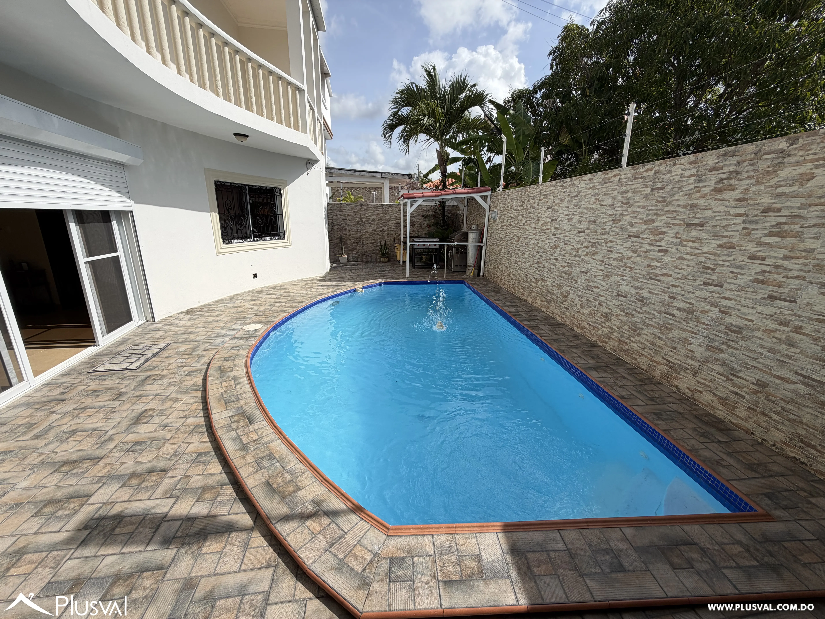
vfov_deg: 85.7
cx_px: 412
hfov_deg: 102.1
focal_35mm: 14
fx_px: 334
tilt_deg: -15.8
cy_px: 310
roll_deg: -0.7
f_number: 2.2
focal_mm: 2.22
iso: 20
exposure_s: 1/1167
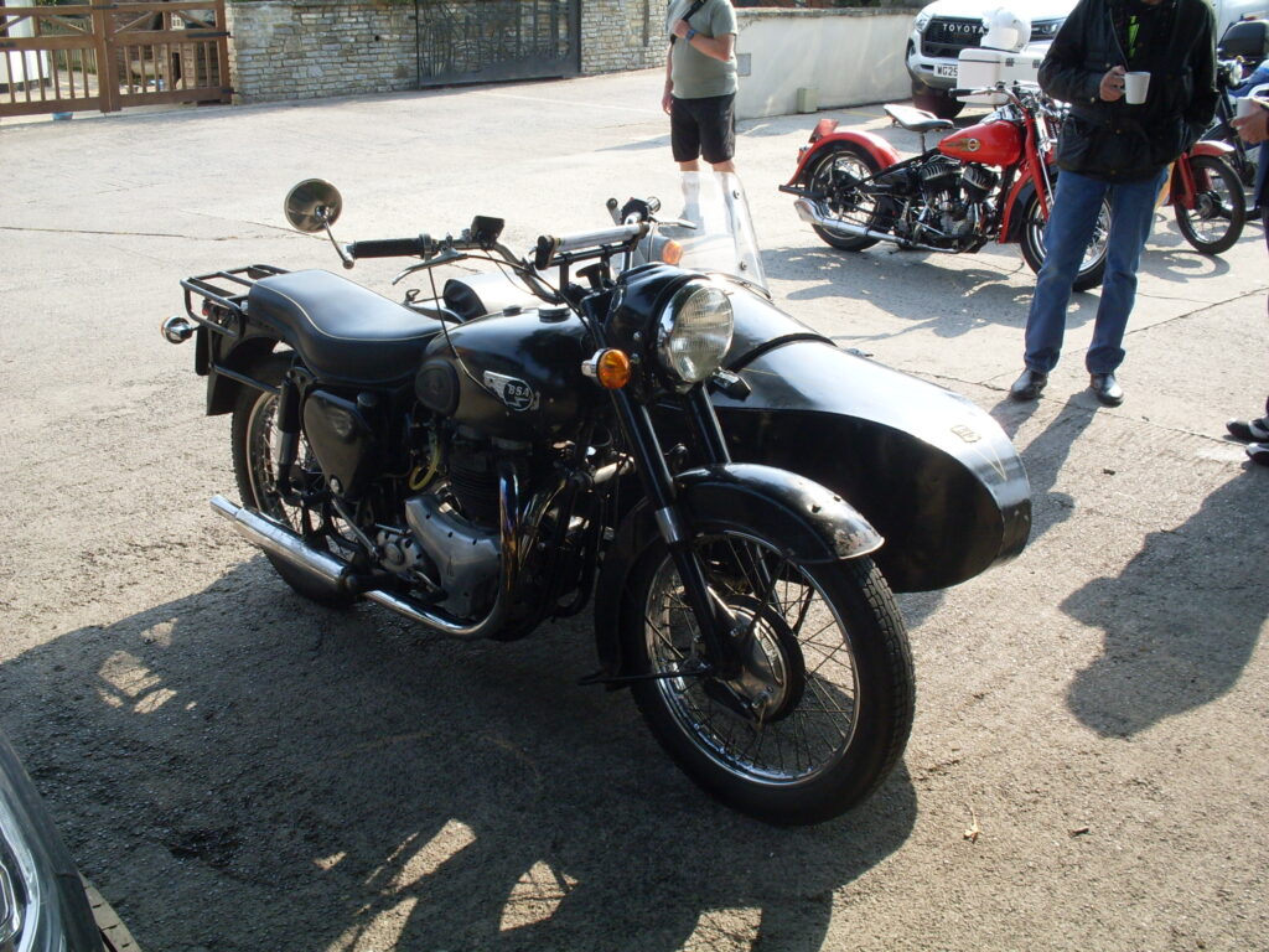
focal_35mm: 38
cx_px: 634
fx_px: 1393
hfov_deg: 49.0
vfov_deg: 37.7
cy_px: 476
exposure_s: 1/90
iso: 80
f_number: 8.4
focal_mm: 6.3
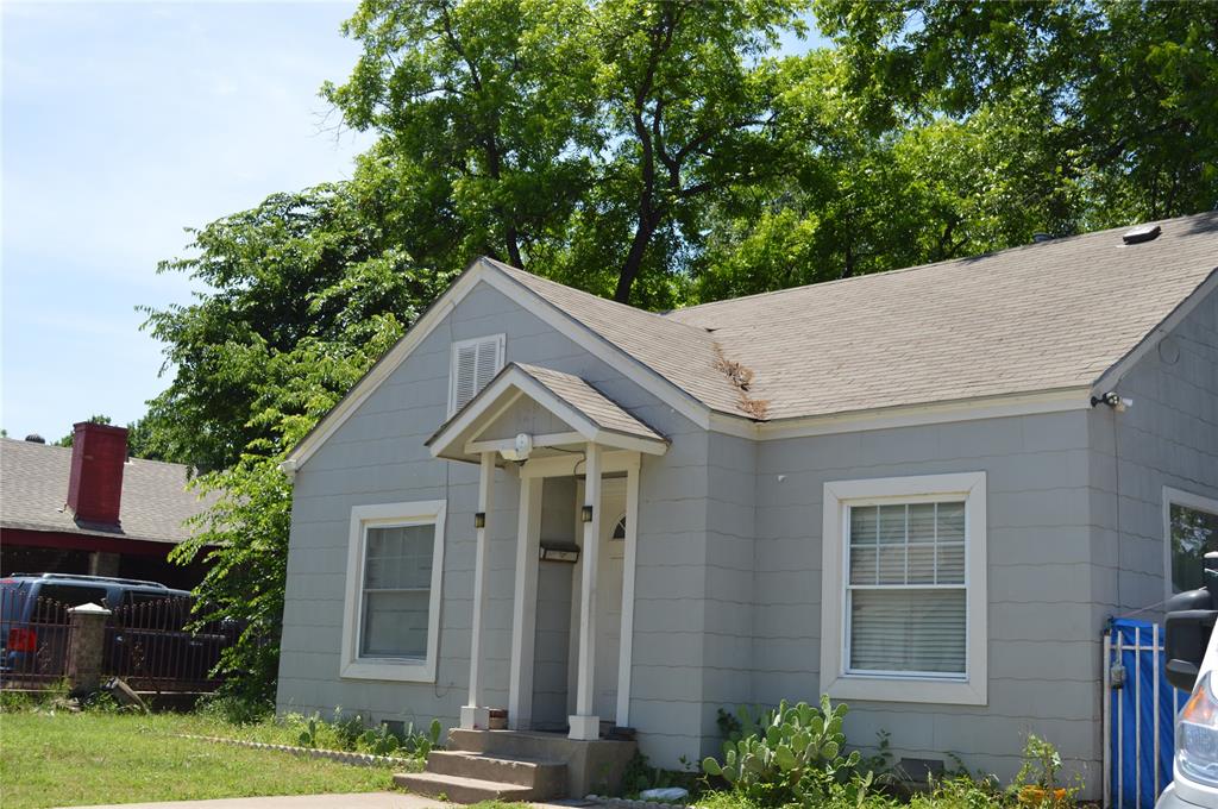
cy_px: 404
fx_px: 1419
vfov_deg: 31.8
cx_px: 609
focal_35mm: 42
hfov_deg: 46.5
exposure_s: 1/200
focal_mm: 28
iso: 100
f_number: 7.1
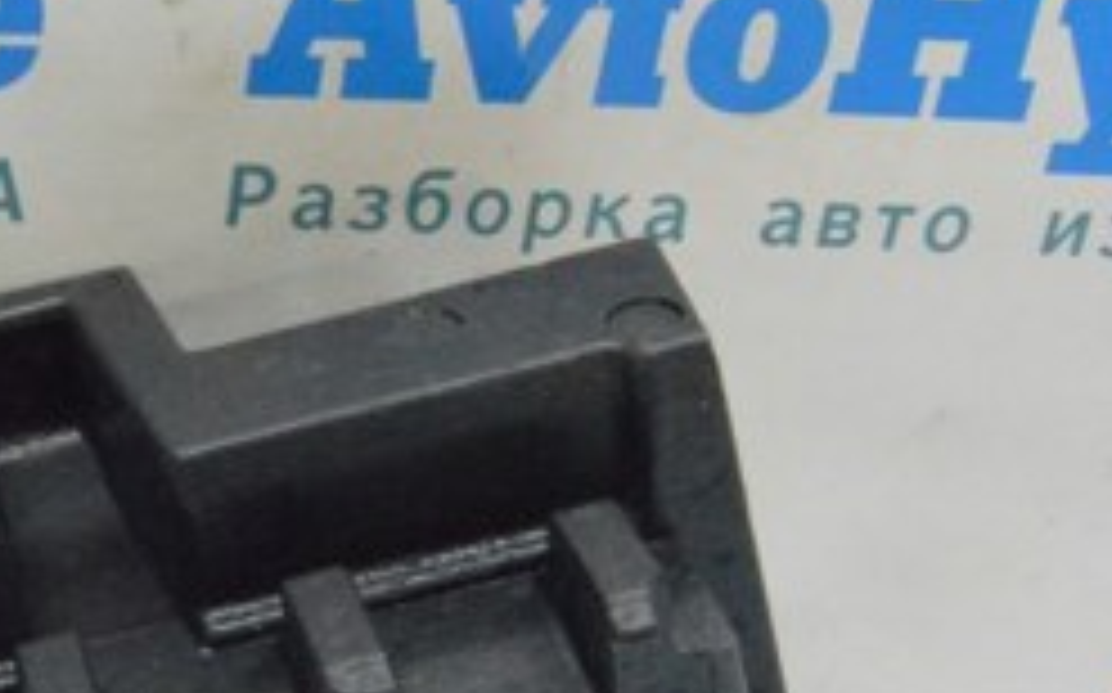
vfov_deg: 14.9
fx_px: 2635
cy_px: 529
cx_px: -279
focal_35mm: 87
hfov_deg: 21.8
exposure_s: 1/15
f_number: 20
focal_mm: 22
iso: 6400
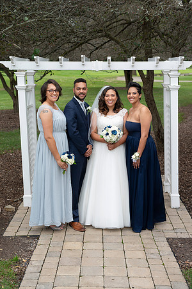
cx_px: 96
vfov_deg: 39.6
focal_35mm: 50
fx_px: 400
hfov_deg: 27.0
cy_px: 144
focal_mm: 50
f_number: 3.2
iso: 100
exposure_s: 1/250
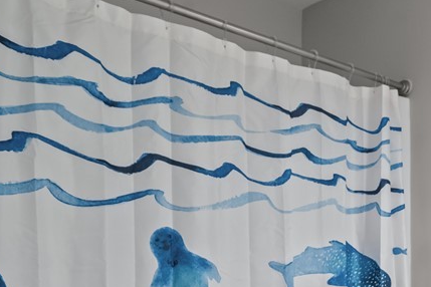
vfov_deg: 33.1
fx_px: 455
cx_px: 502
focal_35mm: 38
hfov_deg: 38.9
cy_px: 262
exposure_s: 1/30
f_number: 8
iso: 6400
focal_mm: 15
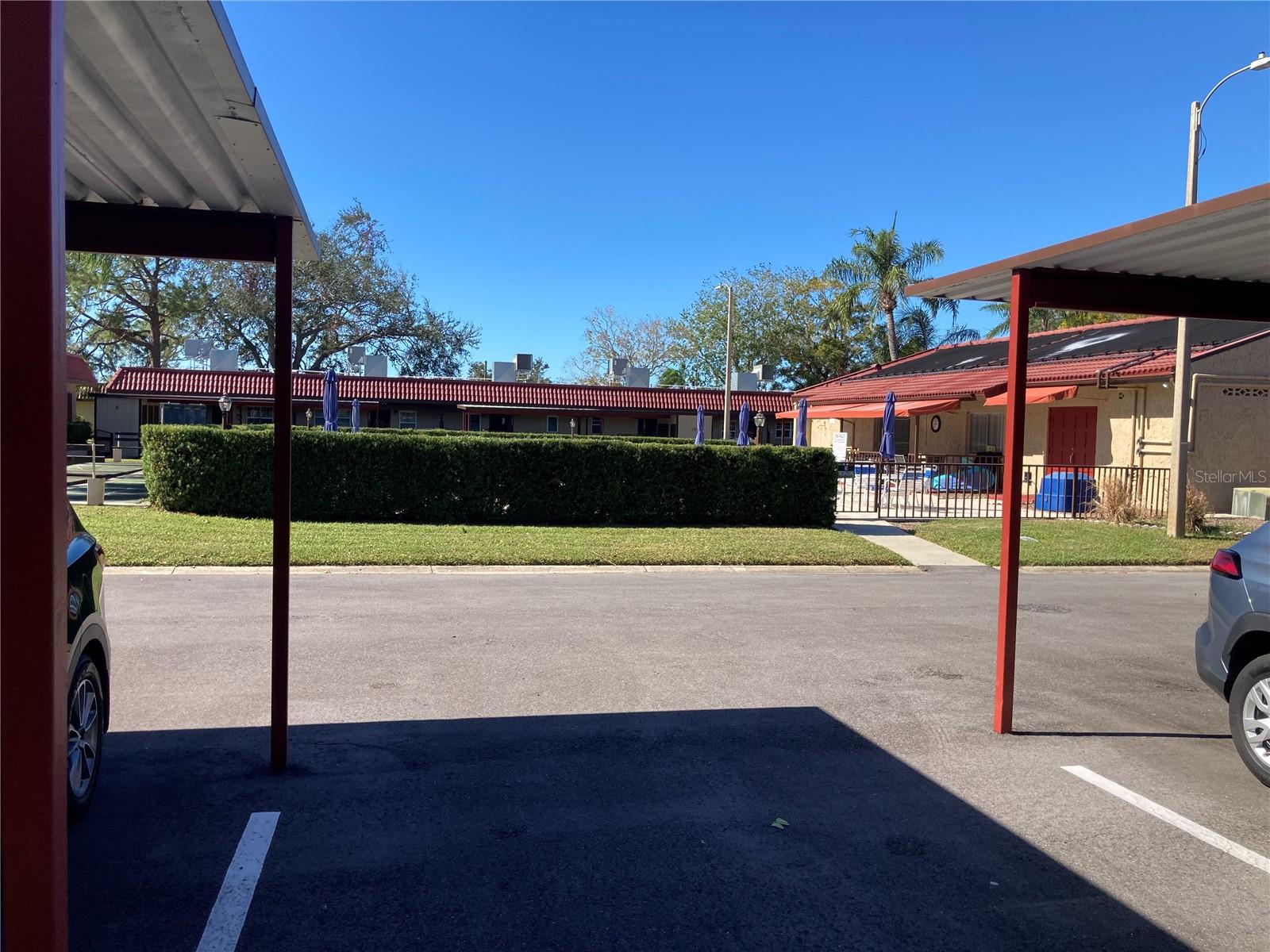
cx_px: 635
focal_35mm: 28
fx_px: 1027
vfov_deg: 49.7
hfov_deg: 63.4
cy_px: 476
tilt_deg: -1.0
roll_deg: -2.4
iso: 20
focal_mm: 3.99
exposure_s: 1/1372
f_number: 1.8
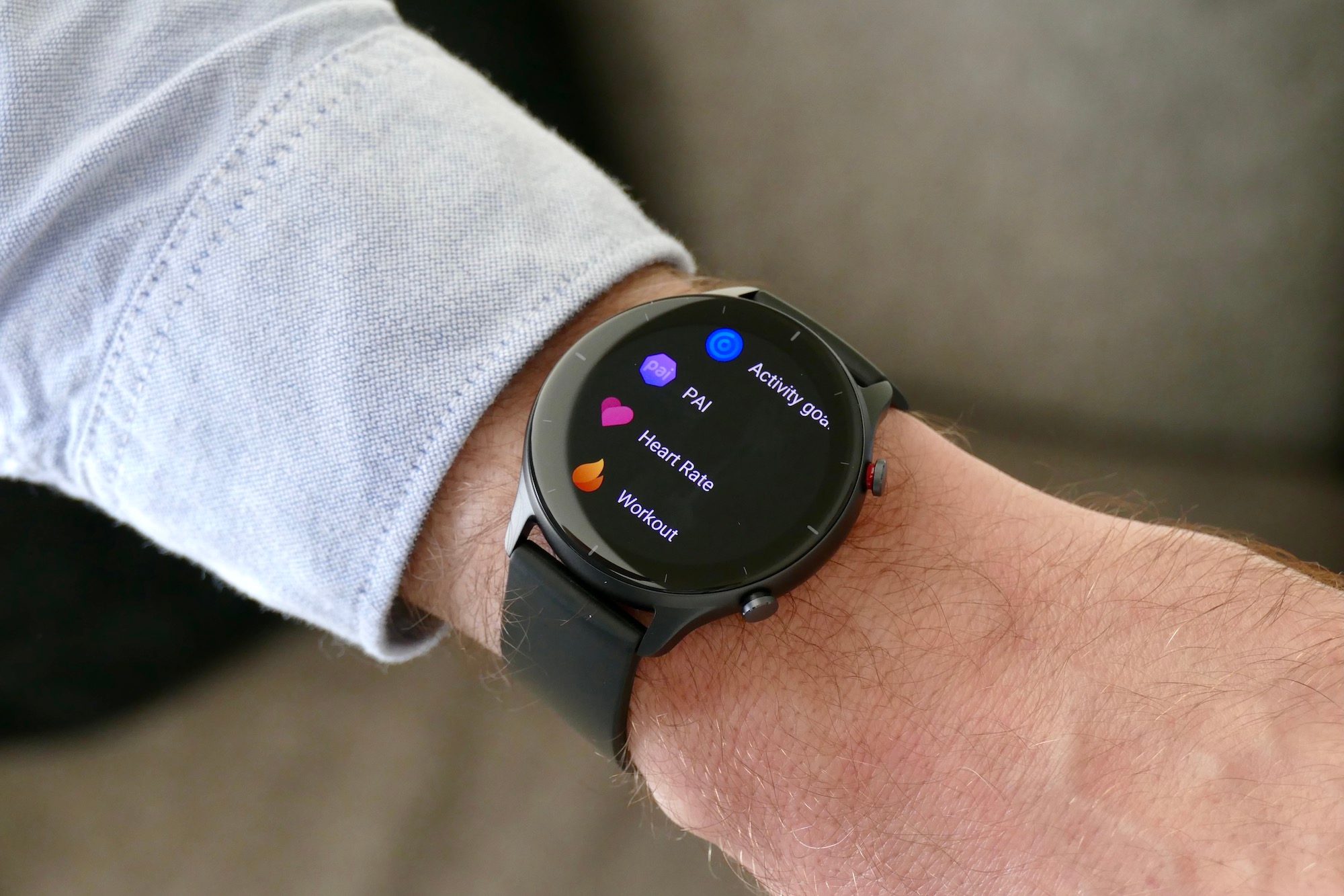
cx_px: 672
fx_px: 4405
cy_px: 448
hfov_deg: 17.3
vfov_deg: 11.6
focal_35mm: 118
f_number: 3.9
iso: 800
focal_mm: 43.05
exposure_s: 1/80
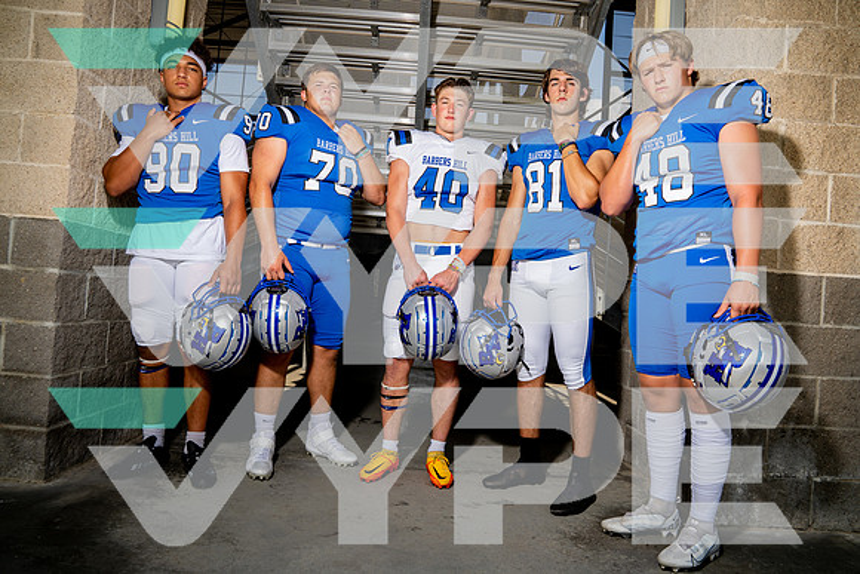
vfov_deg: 53.2
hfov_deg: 73.7
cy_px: 287
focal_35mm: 24
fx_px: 573
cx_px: 430
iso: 100
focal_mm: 24
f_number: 7.1
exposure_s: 1/250
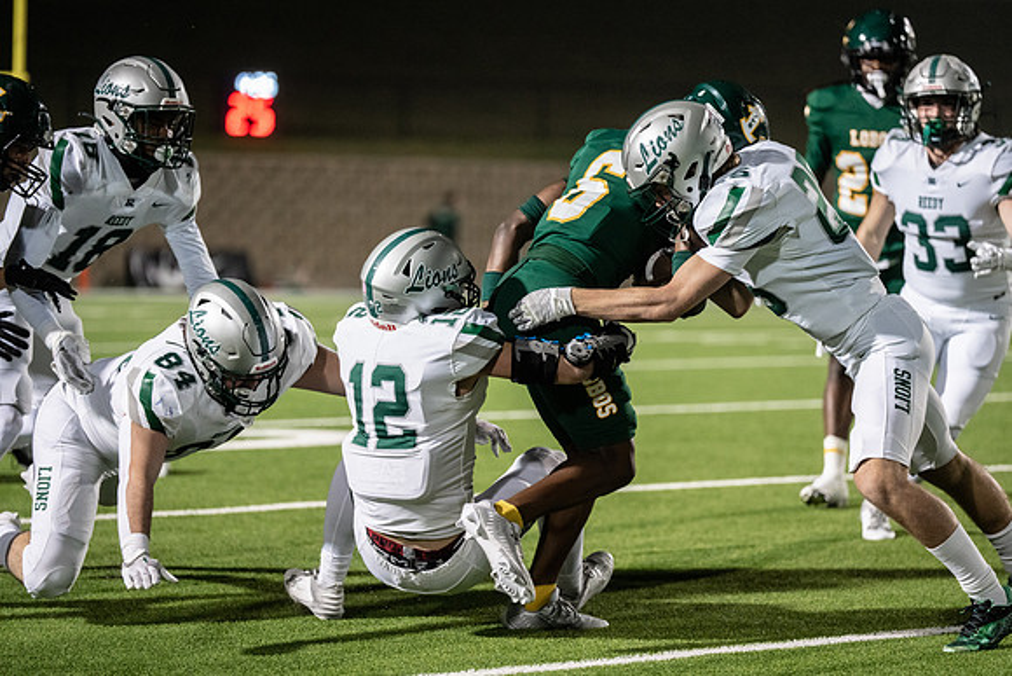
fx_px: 4330
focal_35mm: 154
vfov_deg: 8.9
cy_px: 338
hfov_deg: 13.3
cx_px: 506
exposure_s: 1/1250
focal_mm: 154
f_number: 2.8
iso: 3200
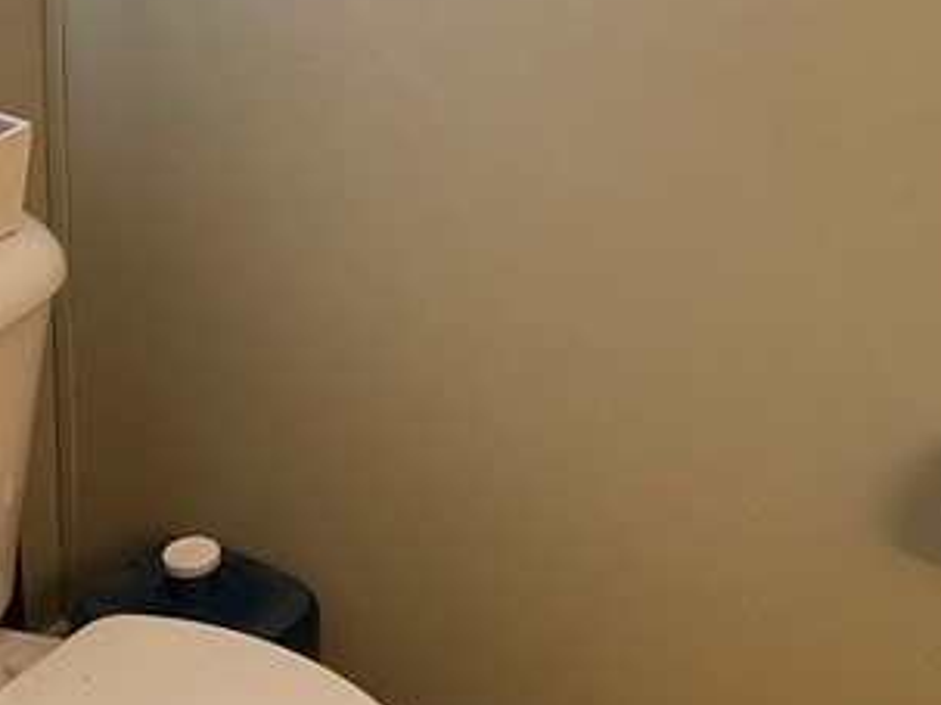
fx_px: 2391
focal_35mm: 88
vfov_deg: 15.8
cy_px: -248
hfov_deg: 22.2
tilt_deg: -12.9
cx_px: 345
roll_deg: +0.8
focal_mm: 5.7
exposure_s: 1/120
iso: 100
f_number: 1.5
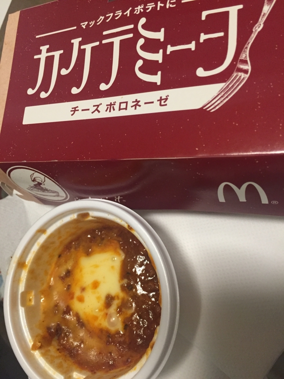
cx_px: 142
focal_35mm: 29
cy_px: 190
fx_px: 317
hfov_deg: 48.2
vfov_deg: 61.7
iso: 200
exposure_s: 1/30
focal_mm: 4.15
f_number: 2.2
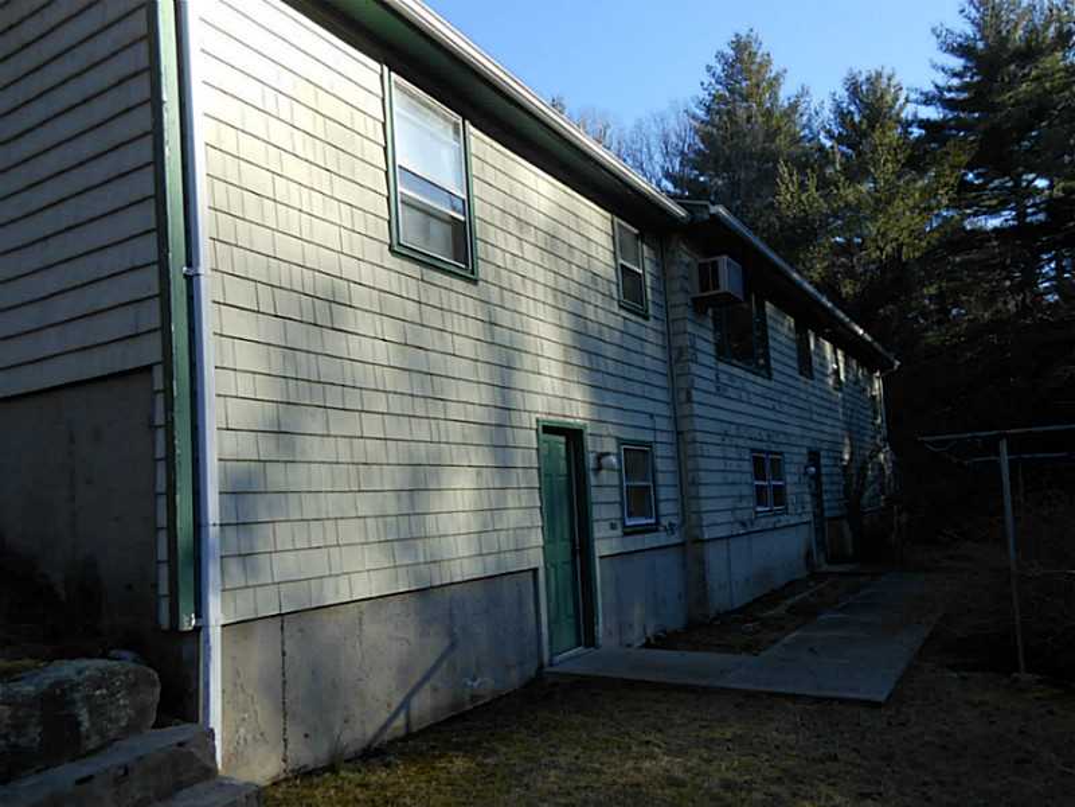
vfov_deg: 54.9
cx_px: 538
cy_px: 404
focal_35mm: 25
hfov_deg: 69.4
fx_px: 776
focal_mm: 4.5
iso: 80
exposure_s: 1/400
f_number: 3.2
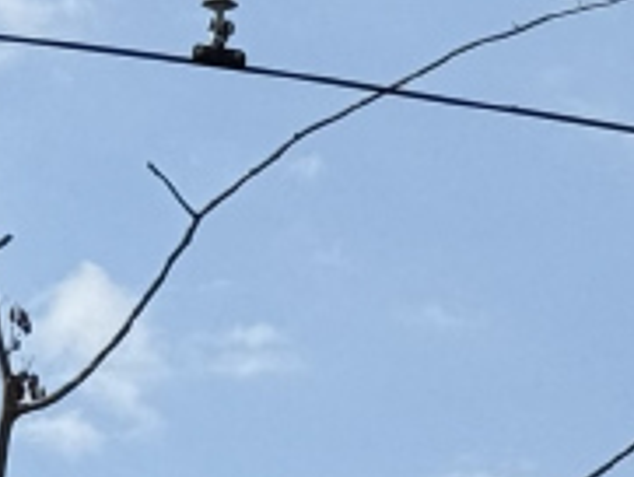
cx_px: 1976
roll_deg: -0.4
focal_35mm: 344
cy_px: 1005
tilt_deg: +12.9
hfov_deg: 5.4
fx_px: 6305
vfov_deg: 4.3
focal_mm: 6.76
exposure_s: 1/7143
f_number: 1.78
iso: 64
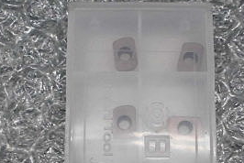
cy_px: 173
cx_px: 135
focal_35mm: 65
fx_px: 441
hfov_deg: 30.9
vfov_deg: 20.1
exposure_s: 1/60
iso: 400
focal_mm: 4.6
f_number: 3.5
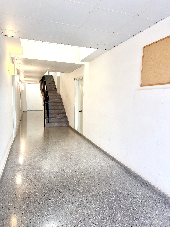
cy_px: 114
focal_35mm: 24
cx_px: 85
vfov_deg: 71.6
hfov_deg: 56.8
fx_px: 157
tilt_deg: -6.0
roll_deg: -2.4
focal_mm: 6.76
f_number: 1.78
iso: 160
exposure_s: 1/100
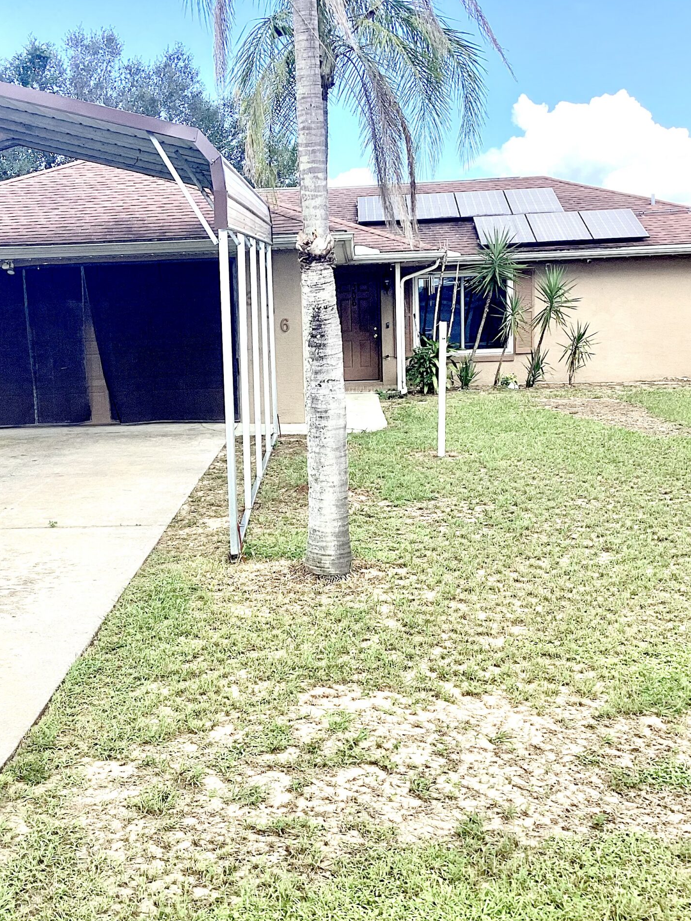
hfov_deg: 34.2
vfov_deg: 44.8
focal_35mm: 42
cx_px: 272
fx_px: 1118
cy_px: 461
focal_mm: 3.3
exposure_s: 1/272
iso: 25
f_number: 2.4
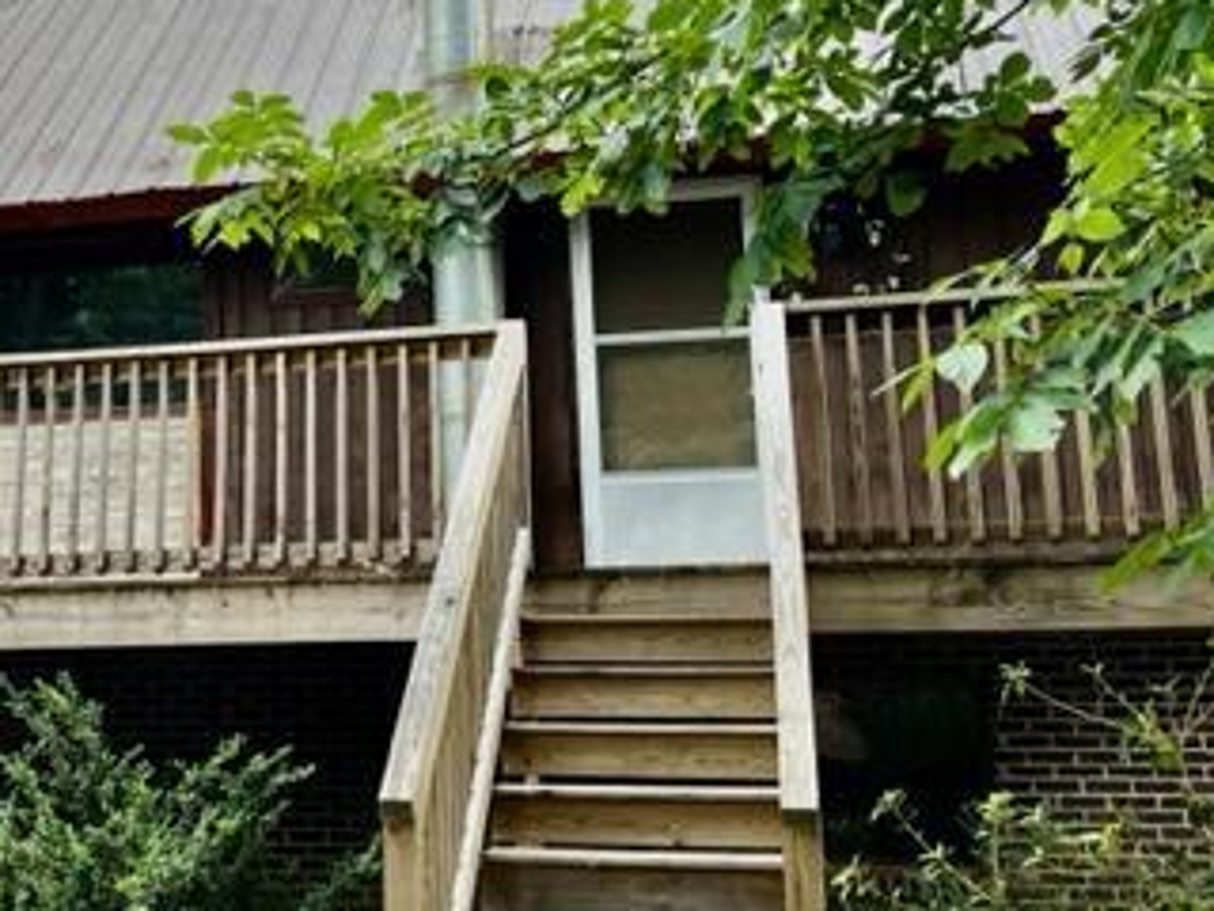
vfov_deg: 27.9
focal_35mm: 52
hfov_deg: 35.9
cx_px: 296
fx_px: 1824
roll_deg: +0.7
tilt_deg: +10.8
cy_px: 334
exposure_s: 1/212
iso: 50
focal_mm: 5.1
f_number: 1.6
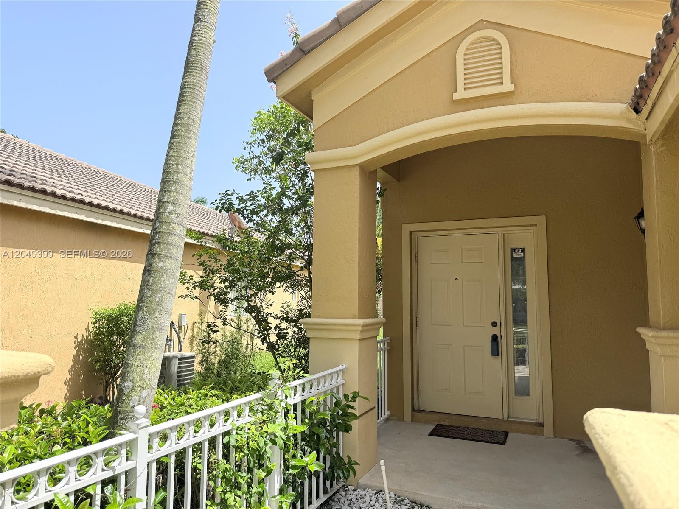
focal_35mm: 24
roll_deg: -0.3
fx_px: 471
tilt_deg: +6.2
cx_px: 340
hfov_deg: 71.6
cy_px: 254
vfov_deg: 56.8
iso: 80
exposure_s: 1/3279
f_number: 1.78
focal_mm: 6.76
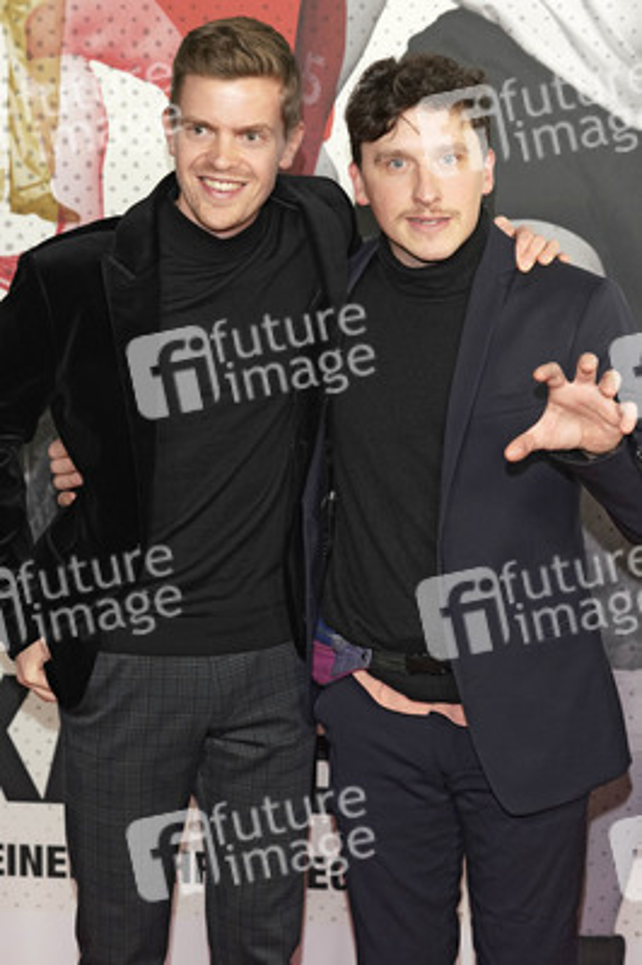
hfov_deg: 16.8
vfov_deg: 25.1
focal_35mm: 81
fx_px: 2170
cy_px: 482
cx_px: 321
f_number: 5.6
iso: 1600
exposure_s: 1/250
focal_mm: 81
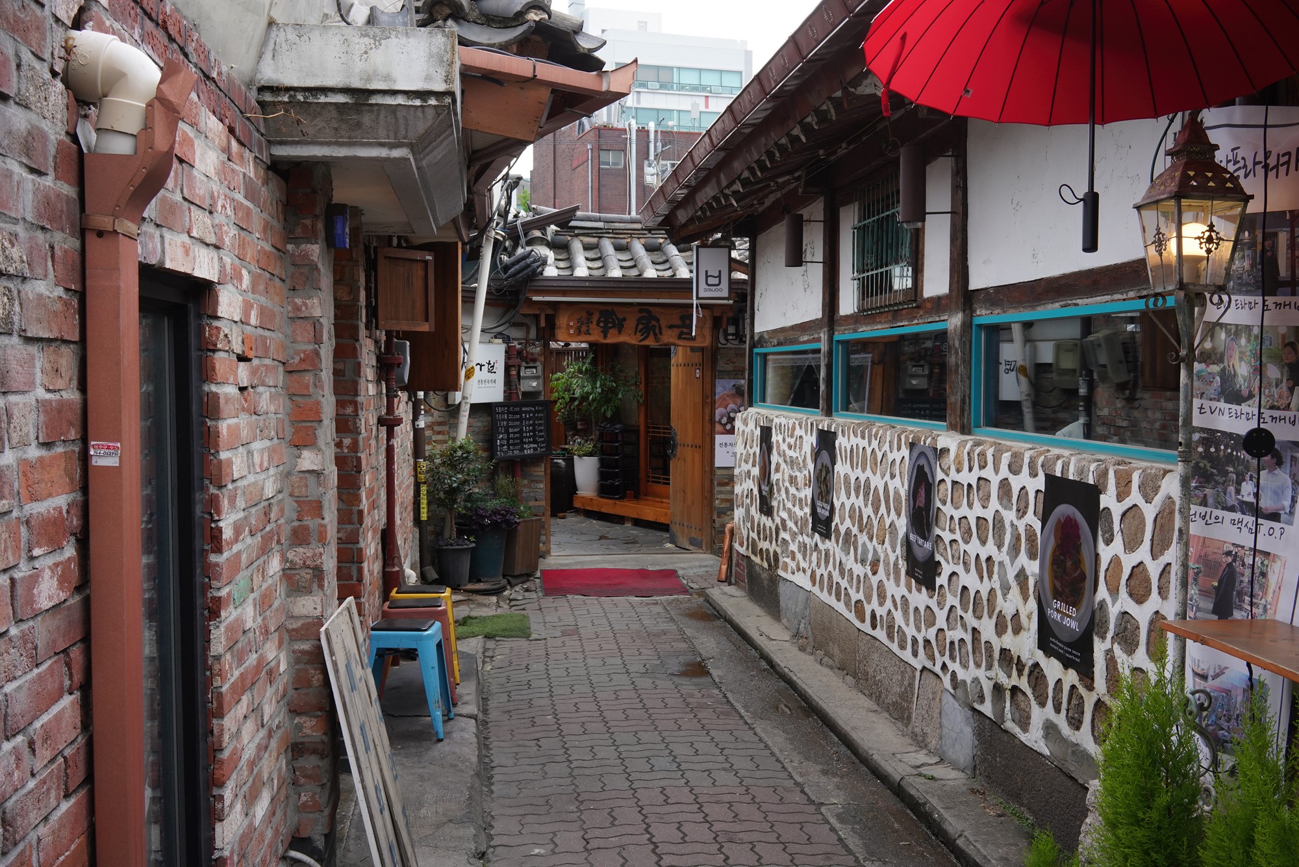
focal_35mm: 35
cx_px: 650
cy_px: 434
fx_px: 1263
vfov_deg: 37.9
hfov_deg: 54.4
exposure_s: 1/100
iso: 640
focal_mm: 35
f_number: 13
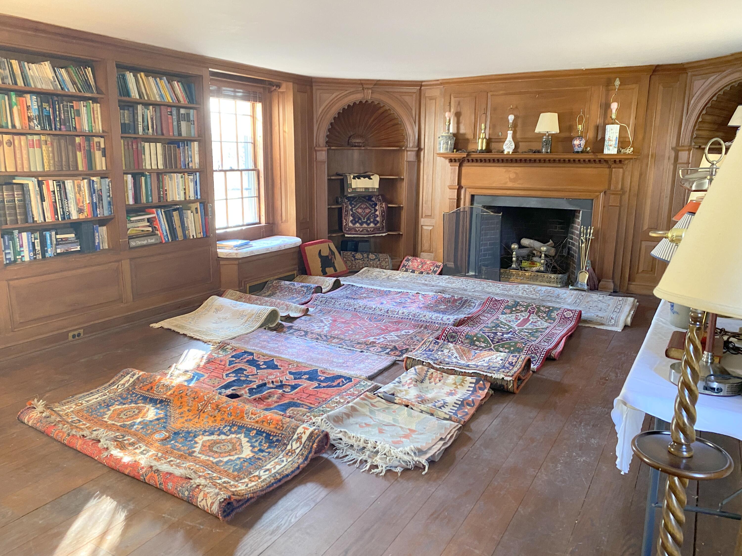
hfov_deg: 67.3
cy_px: 278
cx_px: 371
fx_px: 557
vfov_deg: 53.1
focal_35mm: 26
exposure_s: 1/40
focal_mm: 4.25
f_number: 1.8
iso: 400
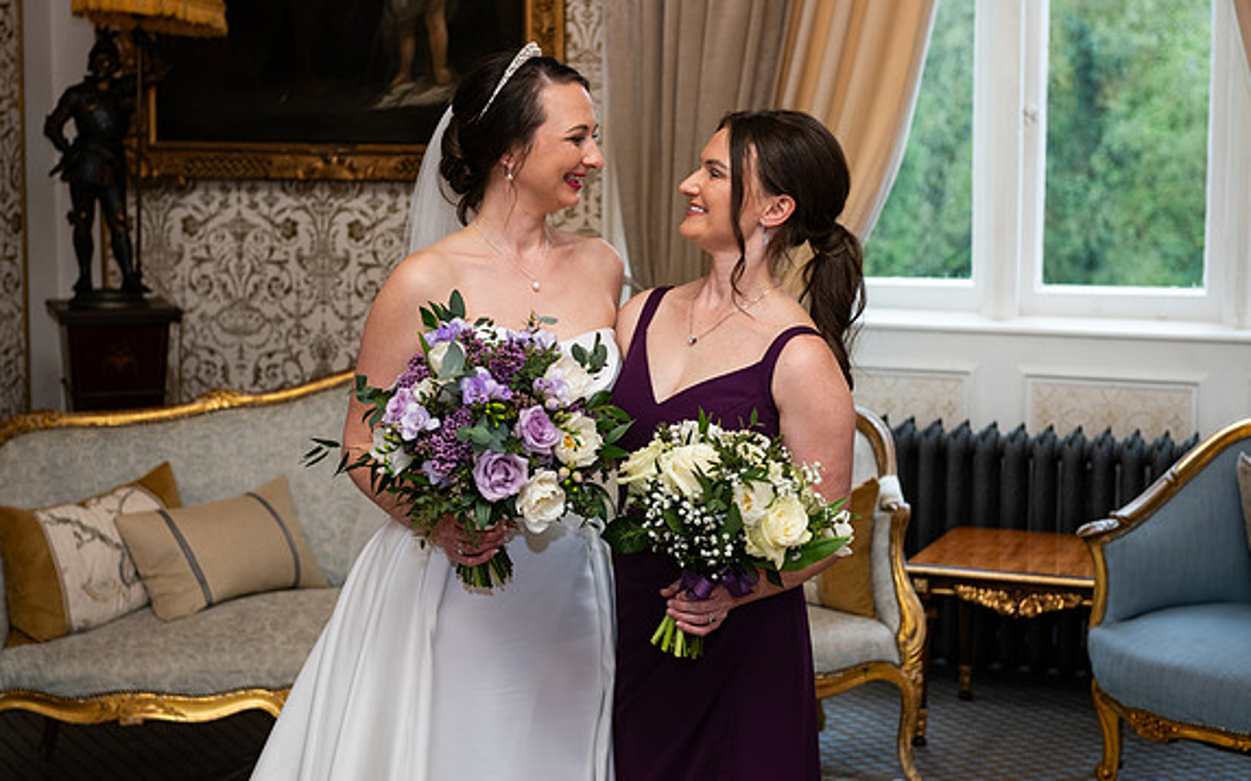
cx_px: 631
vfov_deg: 20.3
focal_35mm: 64
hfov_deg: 32.0
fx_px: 2182
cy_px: 372
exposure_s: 1/160
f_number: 5
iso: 500
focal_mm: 62
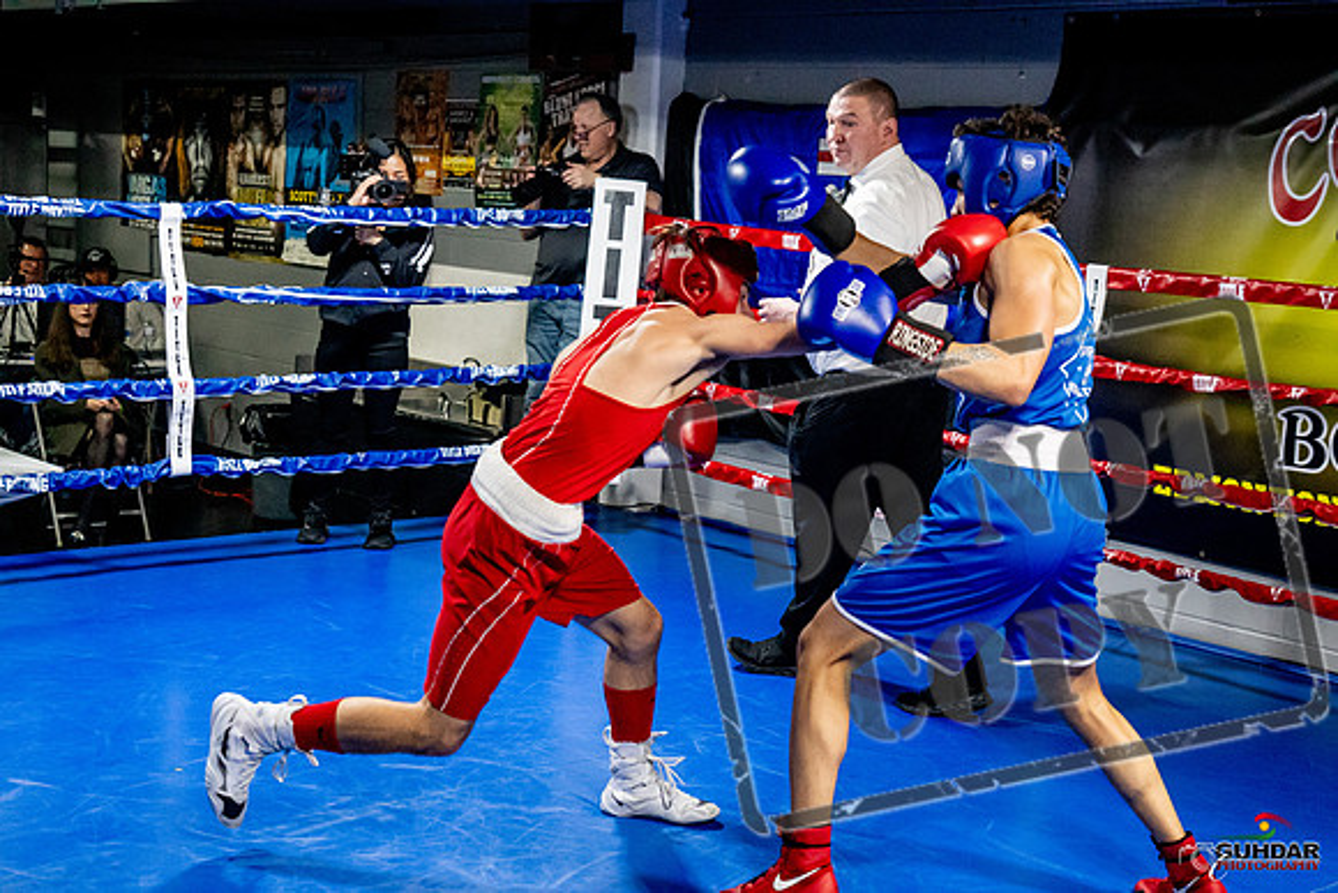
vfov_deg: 26.0
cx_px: 669
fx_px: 1933
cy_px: 446
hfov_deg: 38.2
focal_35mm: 52
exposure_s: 1/800
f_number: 2.8
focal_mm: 35
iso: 5000
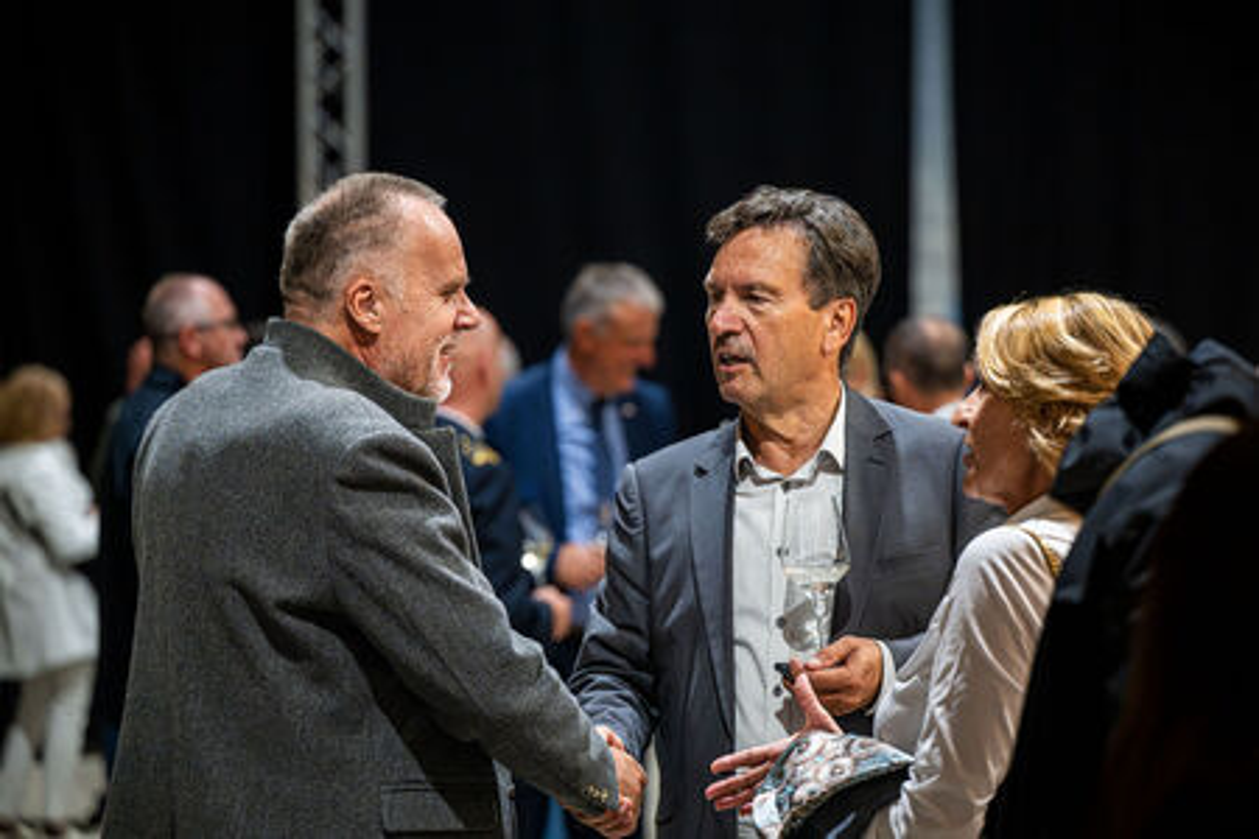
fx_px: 3567
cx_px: 630
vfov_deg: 13.4
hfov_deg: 20.0
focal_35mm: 102
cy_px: 420
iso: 5600
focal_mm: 102
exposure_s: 1/250
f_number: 2.8
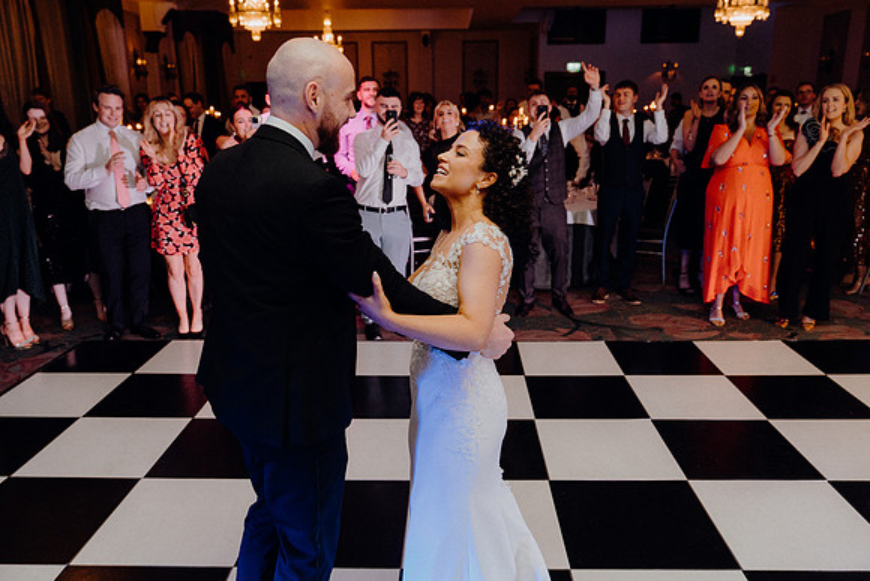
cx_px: 435
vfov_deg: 45.0
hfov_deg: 63.6
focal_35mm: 29
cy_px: 290
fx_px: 701
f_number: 3.5
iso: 2500
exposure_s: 1/160
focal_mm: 29
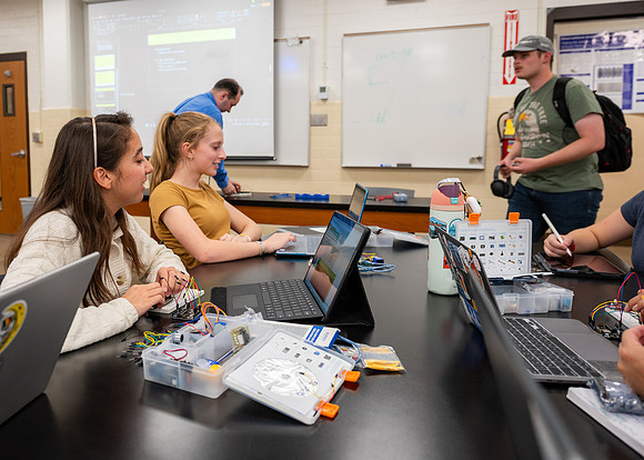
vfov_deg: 46.7
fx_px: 530
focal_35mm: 29
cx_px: 246
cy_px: 196
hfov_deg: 61.8
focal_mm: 24
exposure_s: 1/160
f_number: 3.5
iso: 500
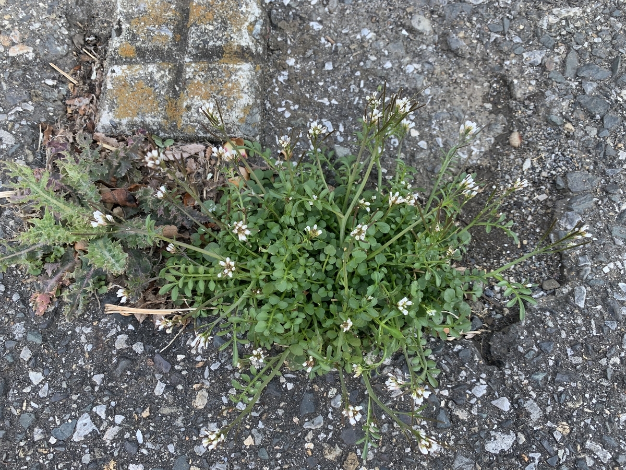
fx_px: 470
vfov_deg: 53.1
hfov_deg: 67.3
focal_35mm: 26
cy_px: 235
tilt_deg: -71.7
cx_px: 313
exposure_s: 1/121
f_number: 1.8
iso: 64
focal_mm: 4.25
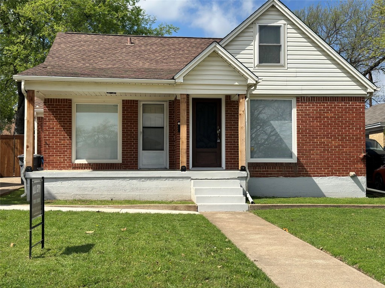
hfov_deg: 39.7
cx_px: 192
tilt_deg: +3.1
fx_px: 534
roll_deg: +0.1
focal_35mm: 48
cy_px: 144
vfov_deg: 30.3
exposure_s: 1/6623
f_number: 1.78
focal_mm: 6.86
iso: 100
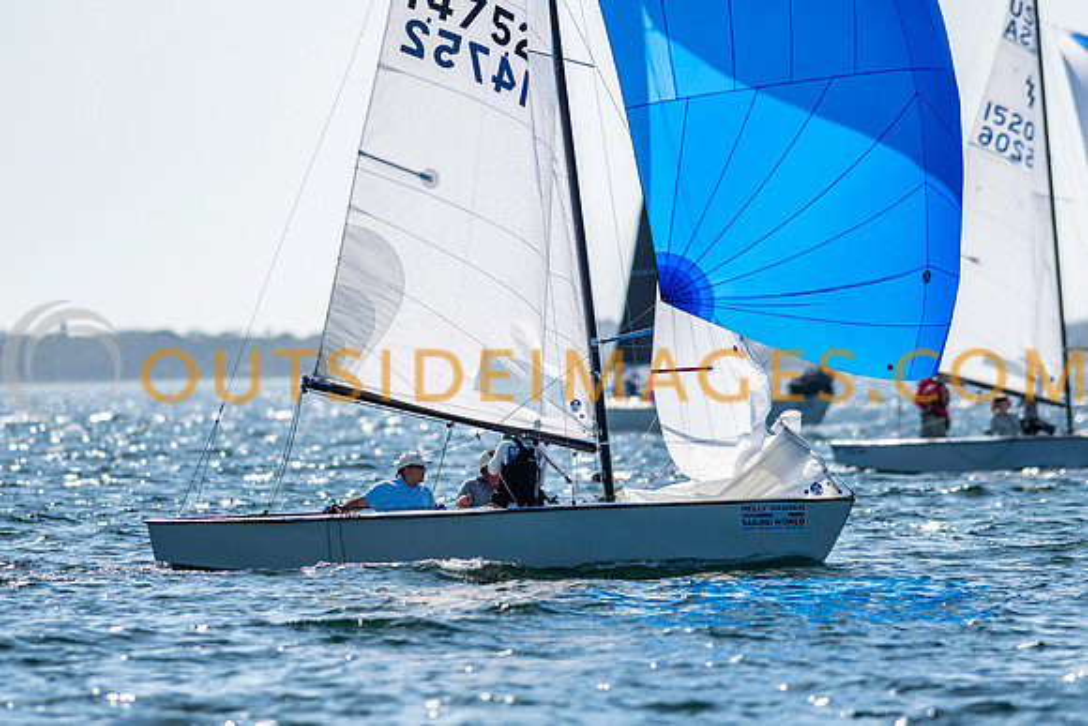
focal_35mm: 466
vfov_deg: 3.0
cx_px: 544
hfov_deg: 4.4
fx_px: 14095
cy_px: 363
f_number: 5
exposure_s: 1/4000
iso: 200
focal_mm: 300
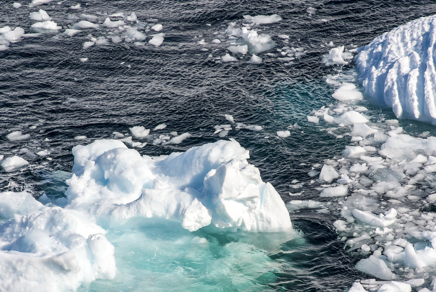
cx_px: 221
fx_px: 3128
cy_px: 190
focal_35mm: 258
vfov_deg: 5.3
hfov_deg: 8.0
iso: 100
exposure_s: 1/320
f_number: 9
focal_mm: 112
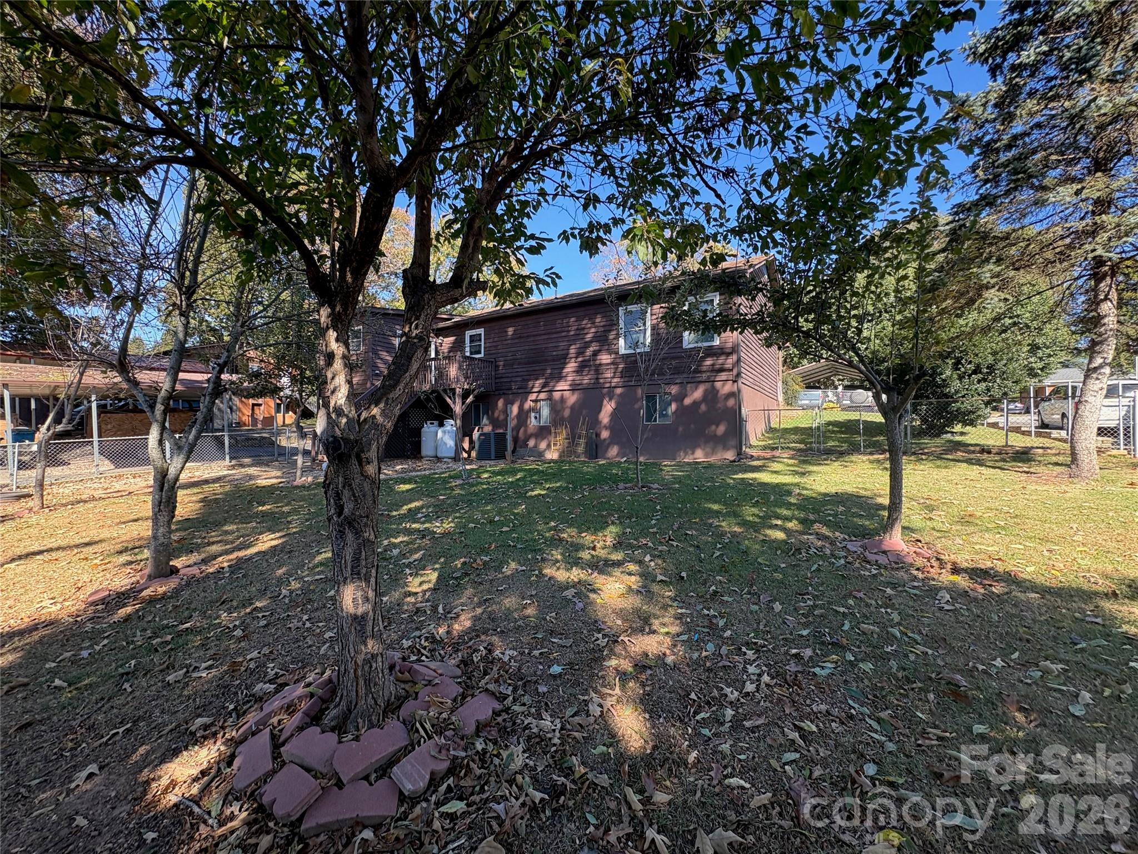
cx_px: 569
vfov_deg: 85.7
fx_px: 460
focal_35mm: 14
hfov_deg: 102.1
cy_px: 427
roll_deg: +0.5
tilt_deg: +2.6
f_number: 2.2
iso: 64
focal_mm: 2.22
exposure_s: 1/221
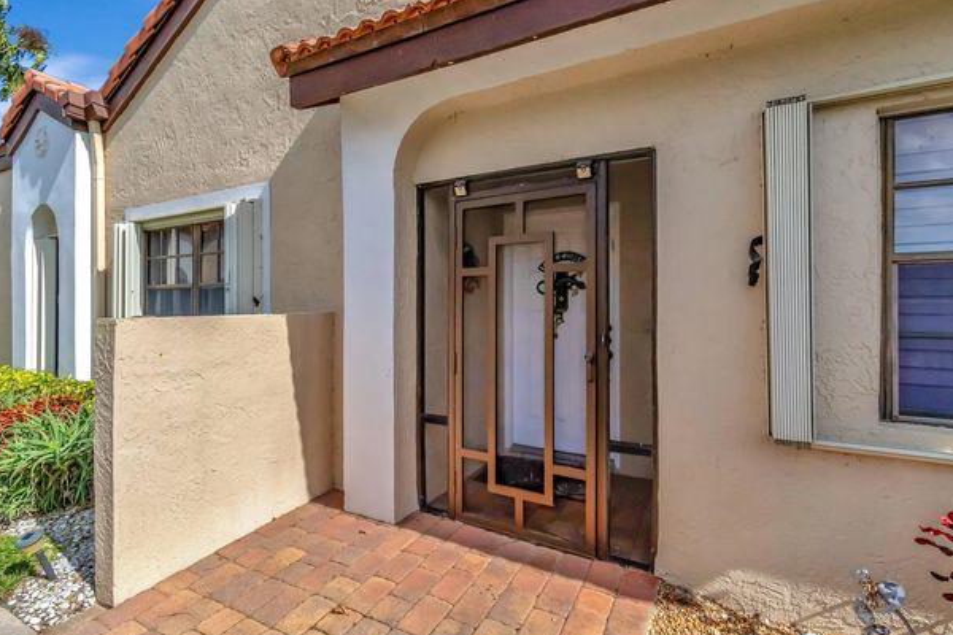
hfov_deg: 96.7
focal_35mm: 16
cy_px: 312
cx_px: 480
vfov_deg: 73.7
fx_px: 424
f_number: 8
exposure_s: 1/6400
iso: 1000
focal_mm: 10
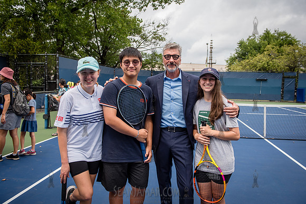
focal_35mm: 28
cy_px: 102
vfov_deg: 46.4
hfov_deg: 65.5
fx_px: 238
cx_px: 153
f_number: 4
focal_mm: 28
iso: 200
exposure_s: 1/1000
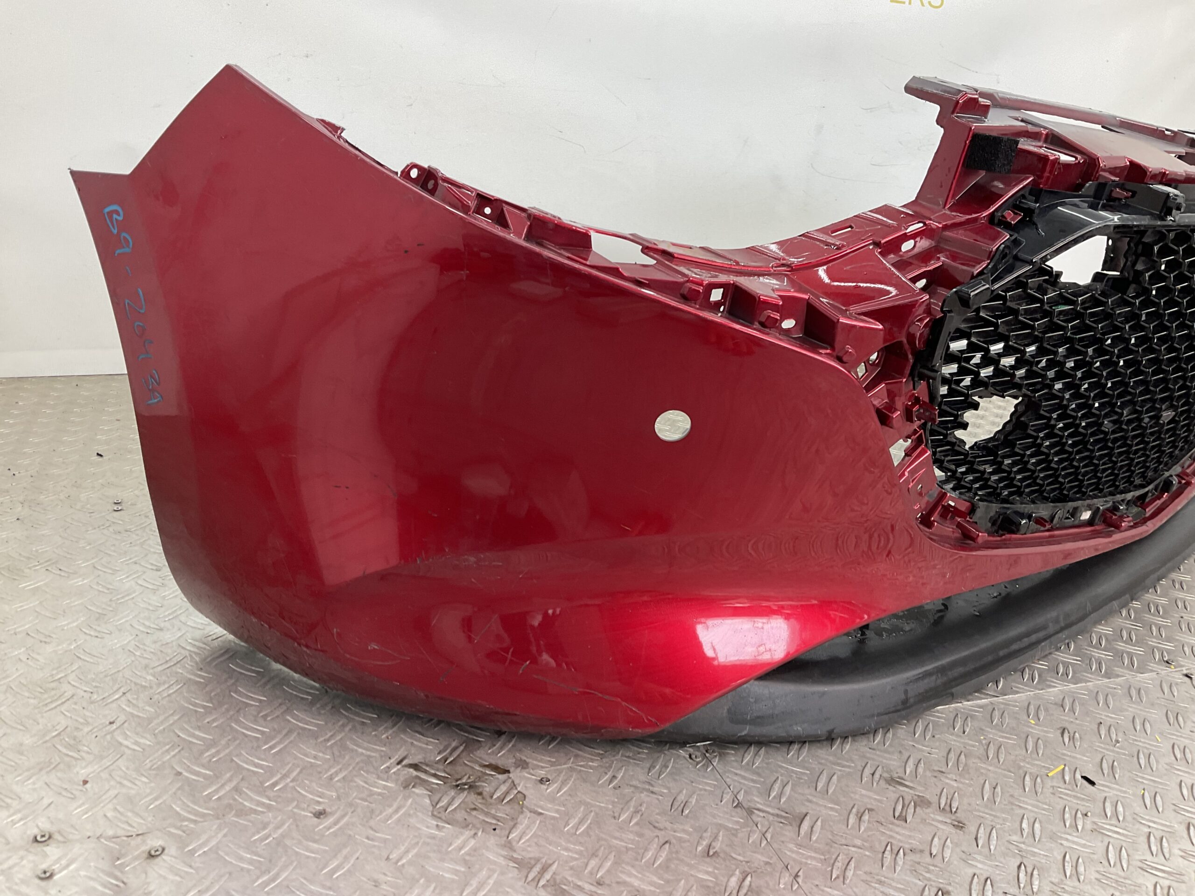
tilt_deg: -20.3
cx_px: 598
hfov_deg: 61.7
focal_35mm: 29
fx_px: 1001
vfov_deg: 48.2
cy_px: 448
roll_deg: -6.5
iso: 32
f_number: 1.8
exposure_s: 1/120
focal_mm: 3
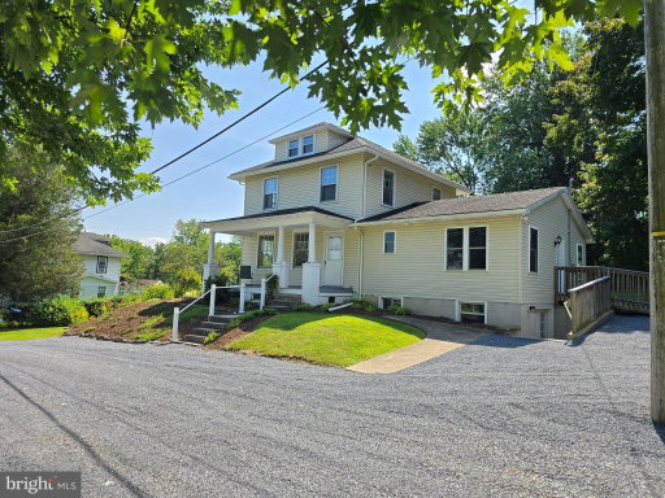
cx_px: 332
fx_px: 442
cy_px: 249
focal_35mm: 23
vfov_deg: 58.9
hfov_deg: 73.9
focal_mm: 6.3
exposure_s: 1/582
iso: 12
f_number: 1.7
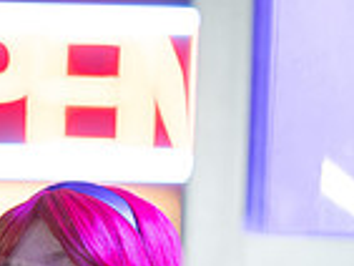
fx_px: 2661
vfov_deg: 5.6
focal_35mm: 260
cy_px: 560
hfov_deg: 7.6
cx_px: 35
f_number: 1.3
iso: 1000
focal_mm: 85
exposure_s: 1/250
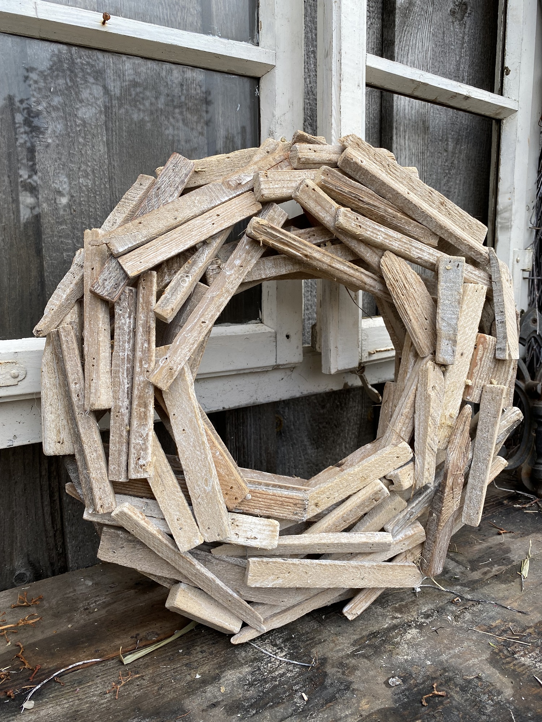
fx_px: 543
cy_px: 361
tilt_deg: -9.6
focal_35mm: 26
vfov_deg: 67.3
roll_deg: +1.2
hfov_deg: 53.1
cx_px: 271
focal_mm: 4.25
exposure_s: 1/181
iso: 32
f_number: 1.8
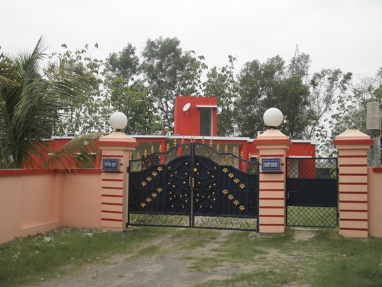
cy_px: 144
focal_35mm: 44
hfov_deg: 42.9
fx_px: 486
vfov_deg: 32.9
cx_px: 191
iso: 64
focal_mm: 7.9
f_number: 9.6
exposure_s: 1/80
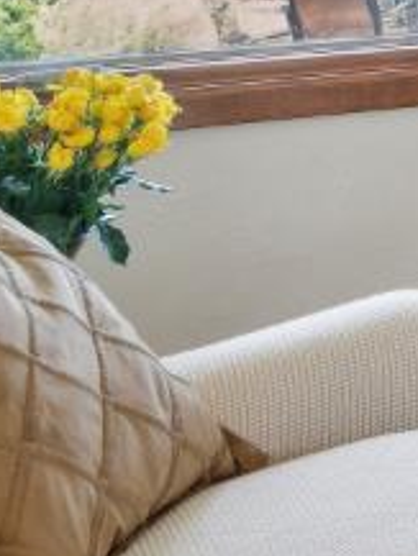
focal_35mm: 113
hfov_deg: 8.6
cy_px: -149
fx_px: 1818
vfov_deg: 16.5
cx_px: 1539
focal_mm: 17
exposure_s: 1/5
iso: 320
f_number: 10
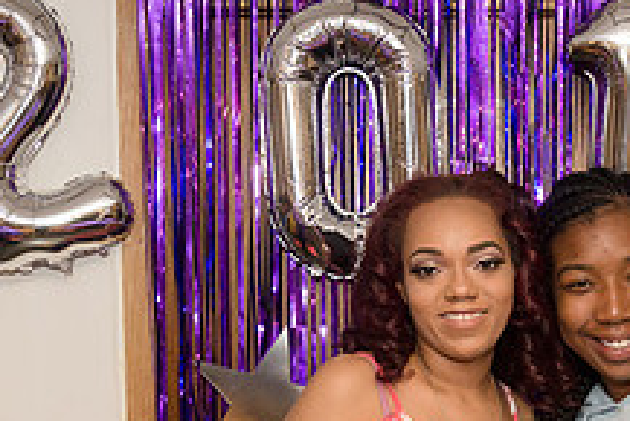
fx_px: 1594
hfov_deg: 22.1
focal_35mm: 91
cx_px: 494
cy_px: 393
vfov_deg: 14.9
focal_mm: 34
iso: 2000
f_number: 3.5
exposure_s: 1/400
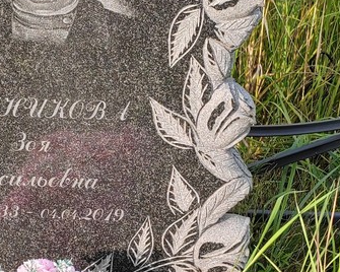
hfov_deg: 17.1
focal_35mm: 112
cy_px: 178
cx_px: 118
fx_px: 1127
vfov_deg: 13.7
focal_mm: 5.52
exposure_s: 1/520
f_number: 1.9
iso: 100
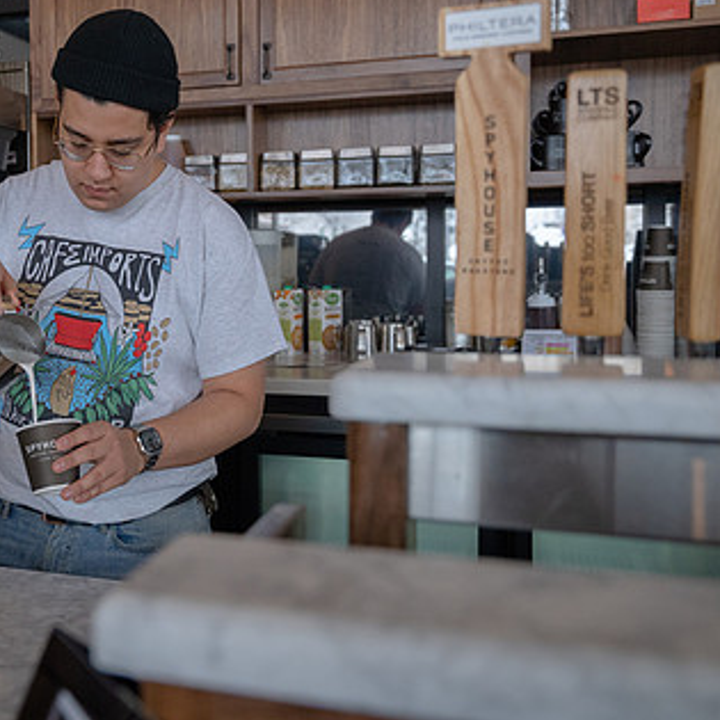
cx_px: 201
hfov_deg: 42.8
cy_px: 303
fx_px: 894
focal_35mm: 38
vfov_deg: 43.7
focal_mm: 24
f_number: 2.8
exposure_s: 1/640
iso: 3200
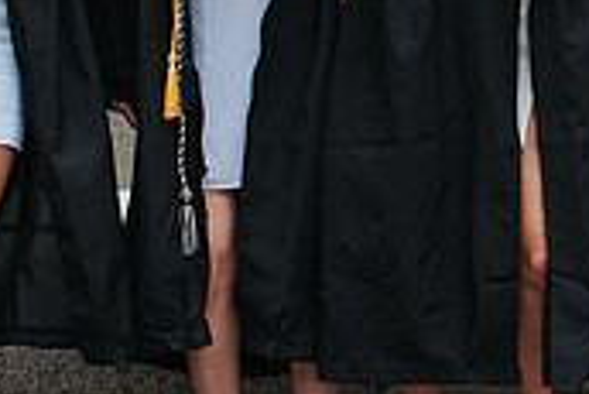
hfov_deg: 14.3
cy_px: -70
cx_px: 482
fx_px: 2325
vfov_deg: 9.6
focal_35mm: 142
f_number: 3.5
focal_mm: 35
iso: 160
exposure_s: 1/800
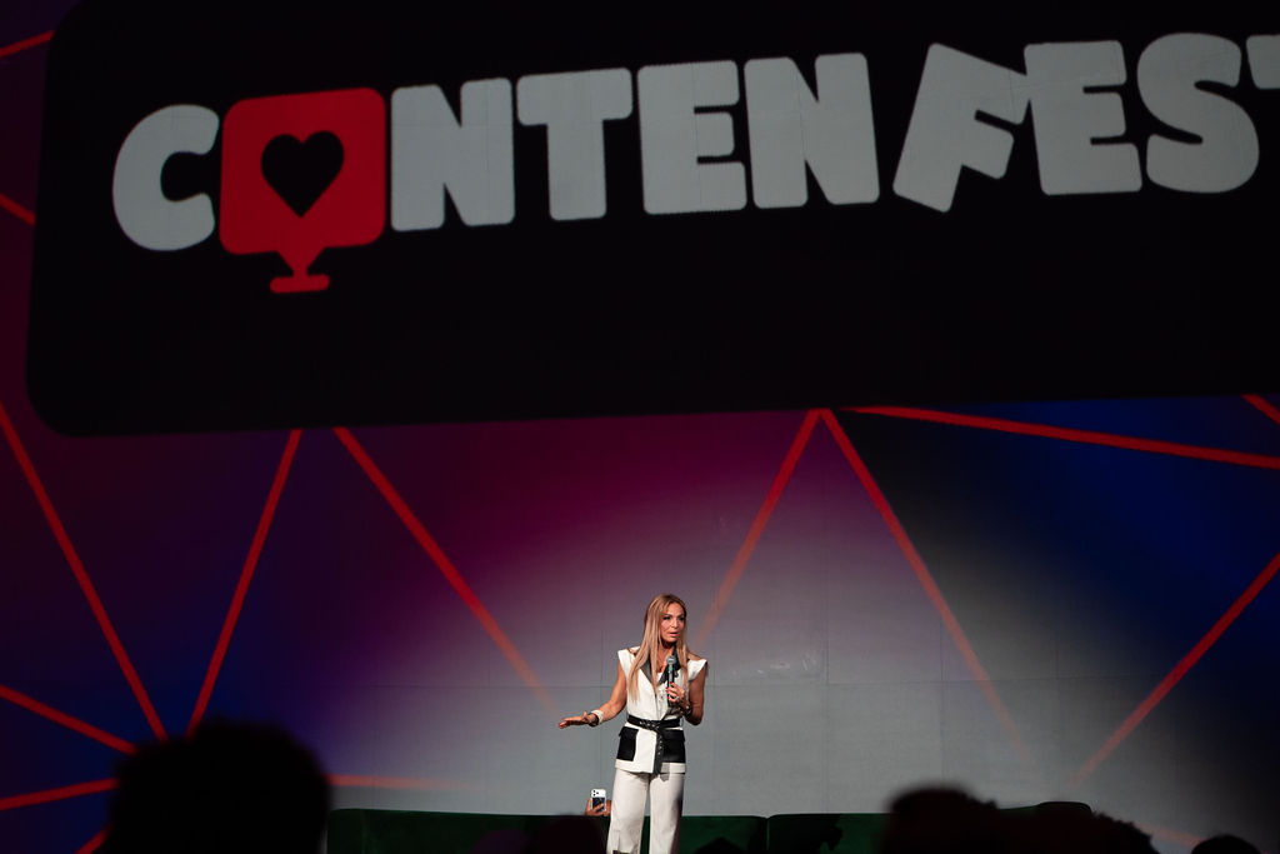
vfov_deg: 19.5
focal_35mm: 70
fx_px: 2489
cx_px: 640
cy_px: 427
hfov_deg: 28.8
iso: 800
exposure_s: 1/125
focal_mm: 70
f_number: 2.8
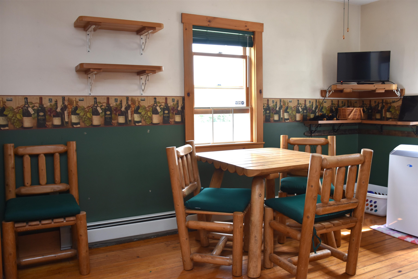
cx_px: 209
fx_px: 383
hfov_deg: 57.2
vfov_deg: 40.0
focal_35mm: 33
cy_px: 140
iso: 400
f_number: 4
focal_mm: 22
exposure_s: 1/60
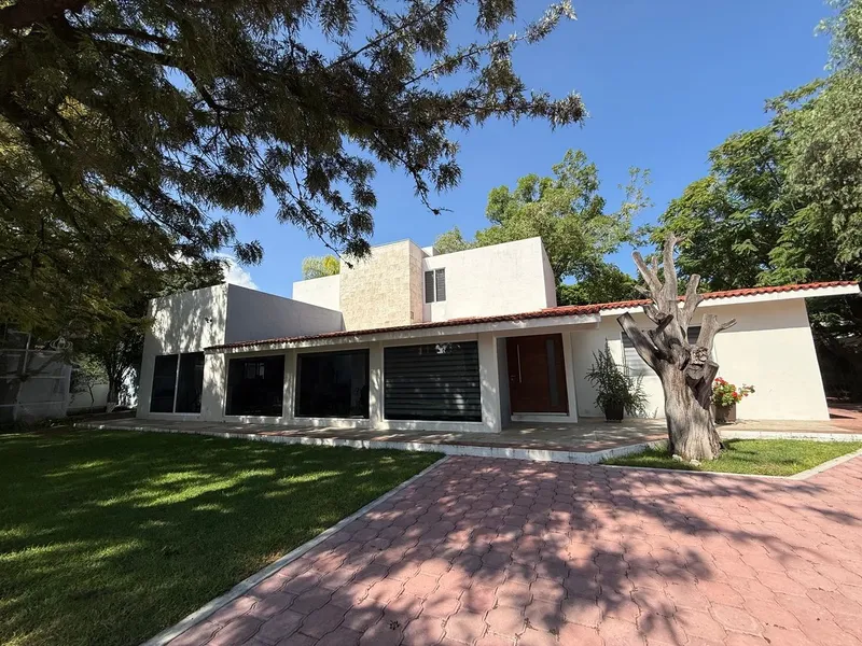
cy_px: 323
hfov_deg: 102.1
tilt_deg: +9.3
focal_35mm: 14
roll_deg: +1.2
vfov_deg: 85.7
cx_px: 431
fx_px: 349
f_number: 2.2
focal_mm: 2.22
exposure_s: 1/1848
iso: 50
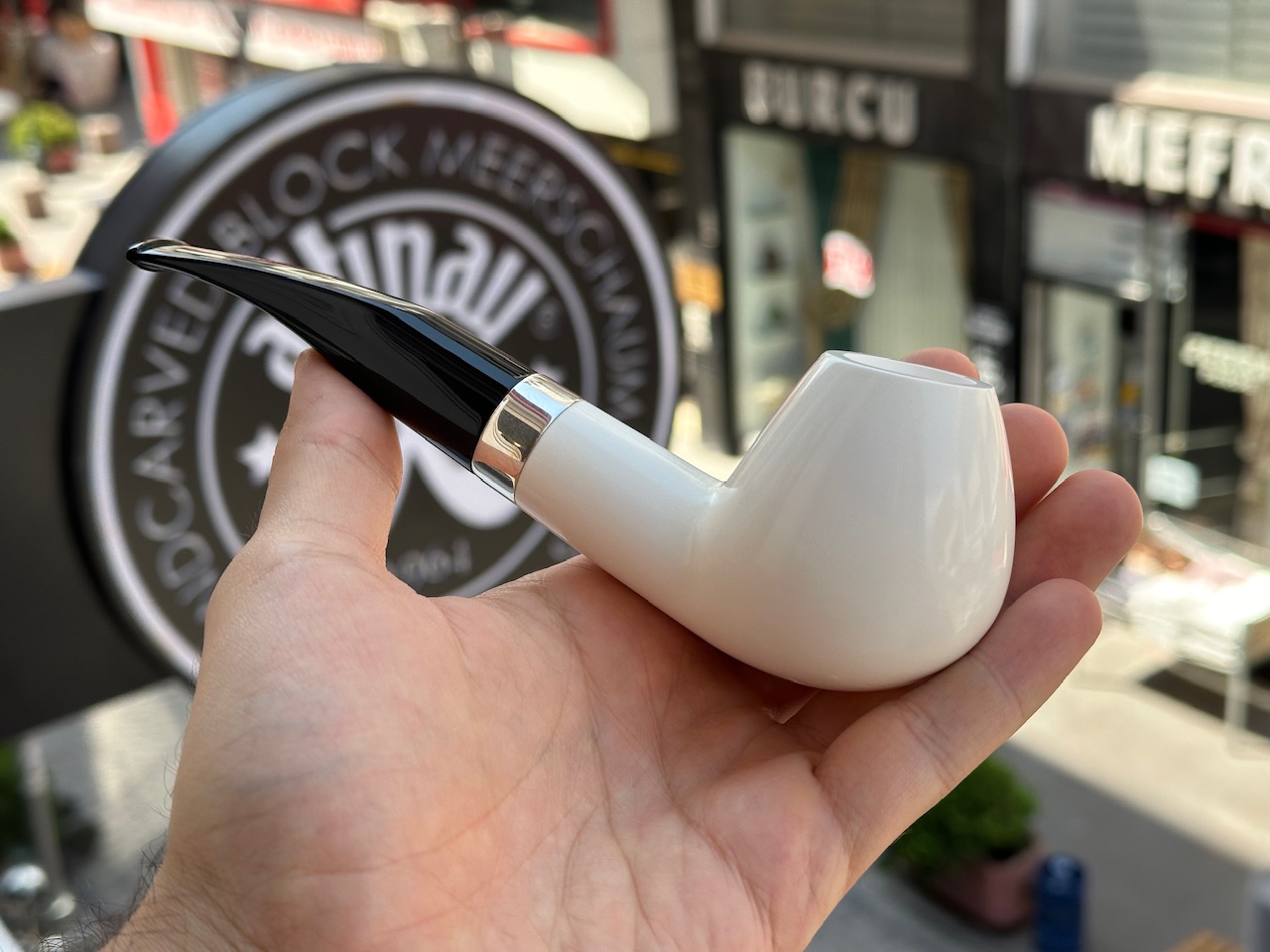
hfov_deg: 39.7
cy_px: 476
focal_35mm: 48
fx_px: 1761
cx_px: 635
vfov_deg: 30.3
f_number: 1.78
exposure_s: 1/830
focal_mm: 6.86
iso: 64
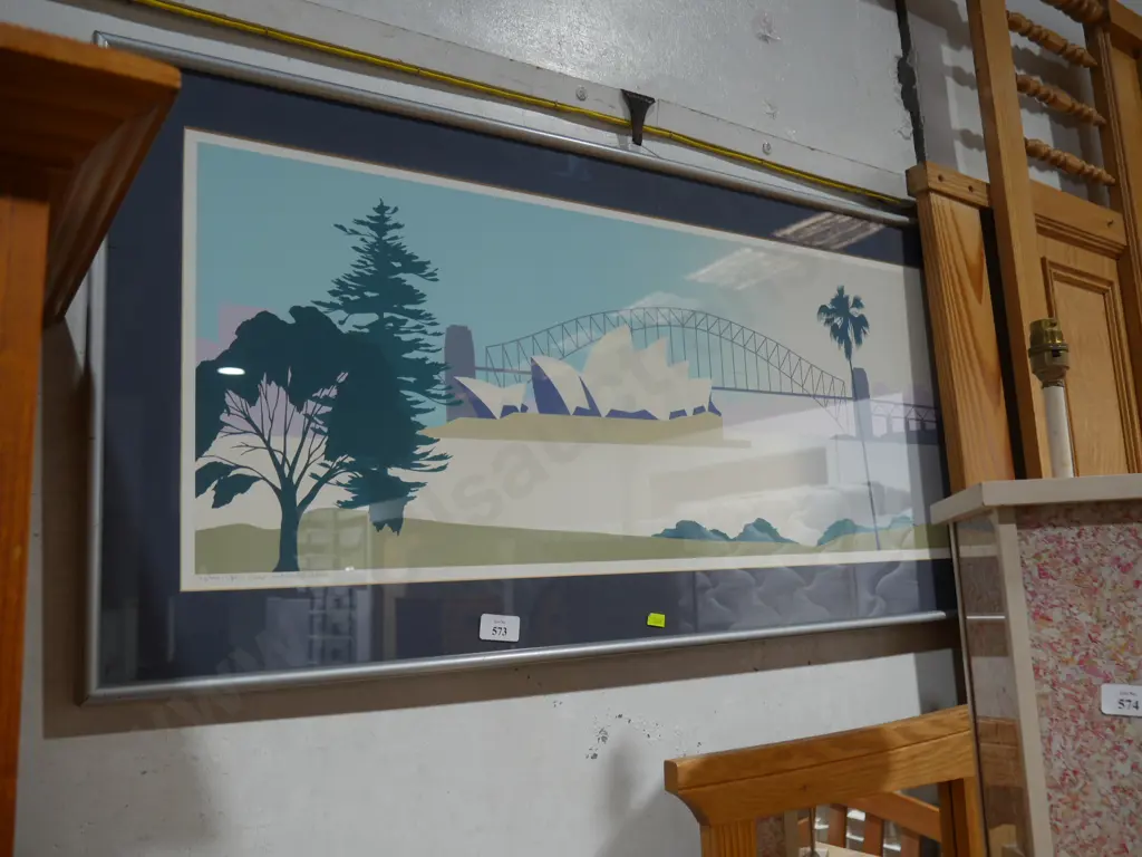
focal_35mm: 32
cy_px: 428
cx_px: 571
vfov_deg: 44.2
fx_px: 1056
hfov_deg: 56.8
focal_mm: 16
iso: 250
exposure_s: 1/60
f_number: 4
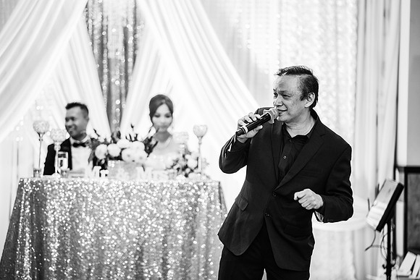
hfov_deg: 23.9
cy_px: 140
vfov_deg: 16.1
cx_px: 210
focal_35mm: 85
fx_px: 992
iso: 800
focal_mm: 85
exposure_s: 1/160
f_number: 1.8
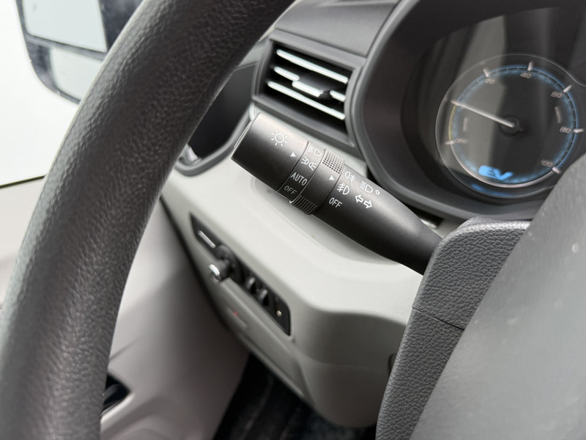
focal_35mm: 27
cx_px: 316
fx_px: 457
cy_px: 193
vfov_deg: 51.2
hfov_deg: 65.2
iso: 125
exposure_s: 1/225
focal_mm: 6.76
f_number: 1.78
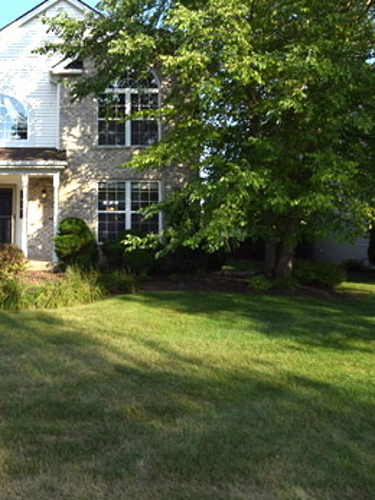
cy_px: 196
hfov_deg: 41.2
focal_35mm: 32
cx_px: 46
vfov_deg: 56.3
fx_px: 462
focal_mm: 12
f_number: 9
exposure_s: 1/200
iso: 100
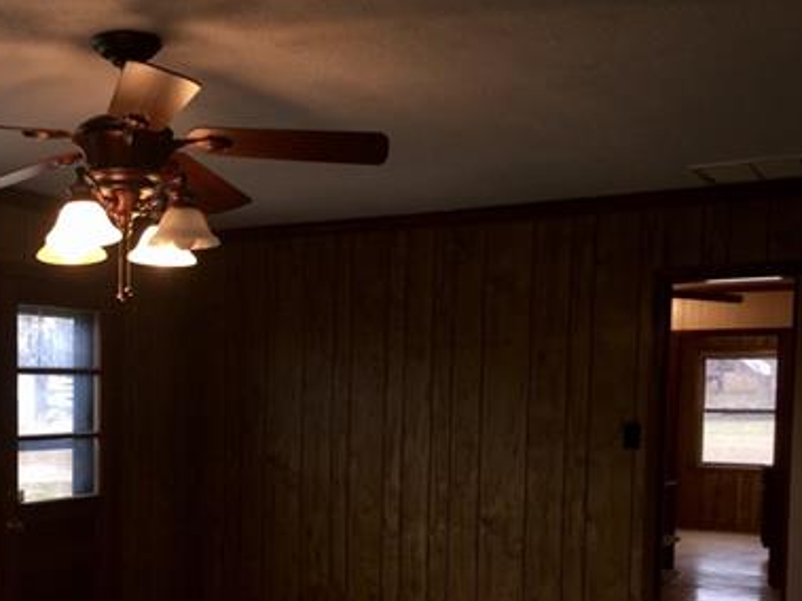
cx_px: 174
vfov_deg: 29.1
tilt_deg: -2.8
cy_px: 468
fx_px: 1135
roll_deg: -0.6
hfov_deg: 37.7
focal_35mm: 49
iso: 32
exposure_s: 1/33
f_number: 2.2
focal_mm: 4.15
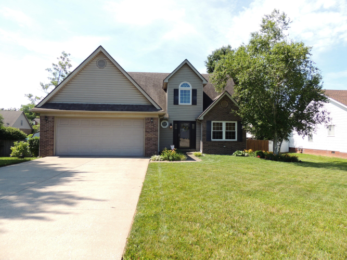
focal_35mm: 24
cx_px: 174
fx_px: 241
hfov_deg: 71.6
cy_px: 130
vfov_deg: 56.8
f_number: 3
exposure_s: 1/640
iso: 100
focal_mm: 4.3
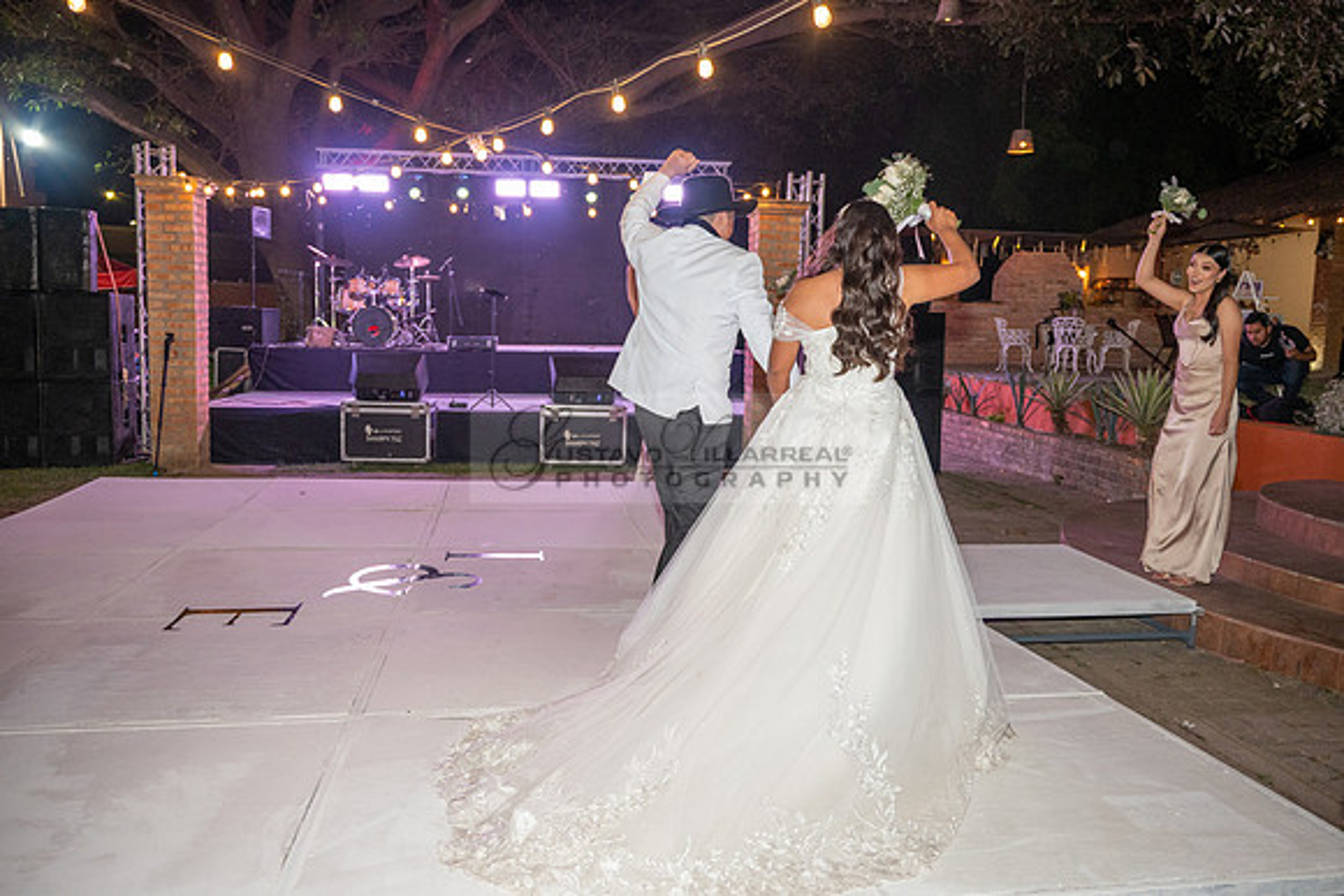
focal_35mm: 28
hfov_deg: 65.5
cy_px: 448
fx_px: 1046
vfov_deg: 46.4
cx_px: 672
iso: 2000
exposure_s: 1/160
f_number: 4
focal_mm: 28
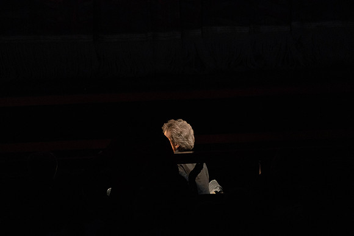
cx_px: 177
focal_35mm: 400
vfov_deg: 3.4
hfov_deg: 5.2
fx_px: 3934
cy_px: 118
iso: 5000
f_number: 5.6
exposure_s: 1/400
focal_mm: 400
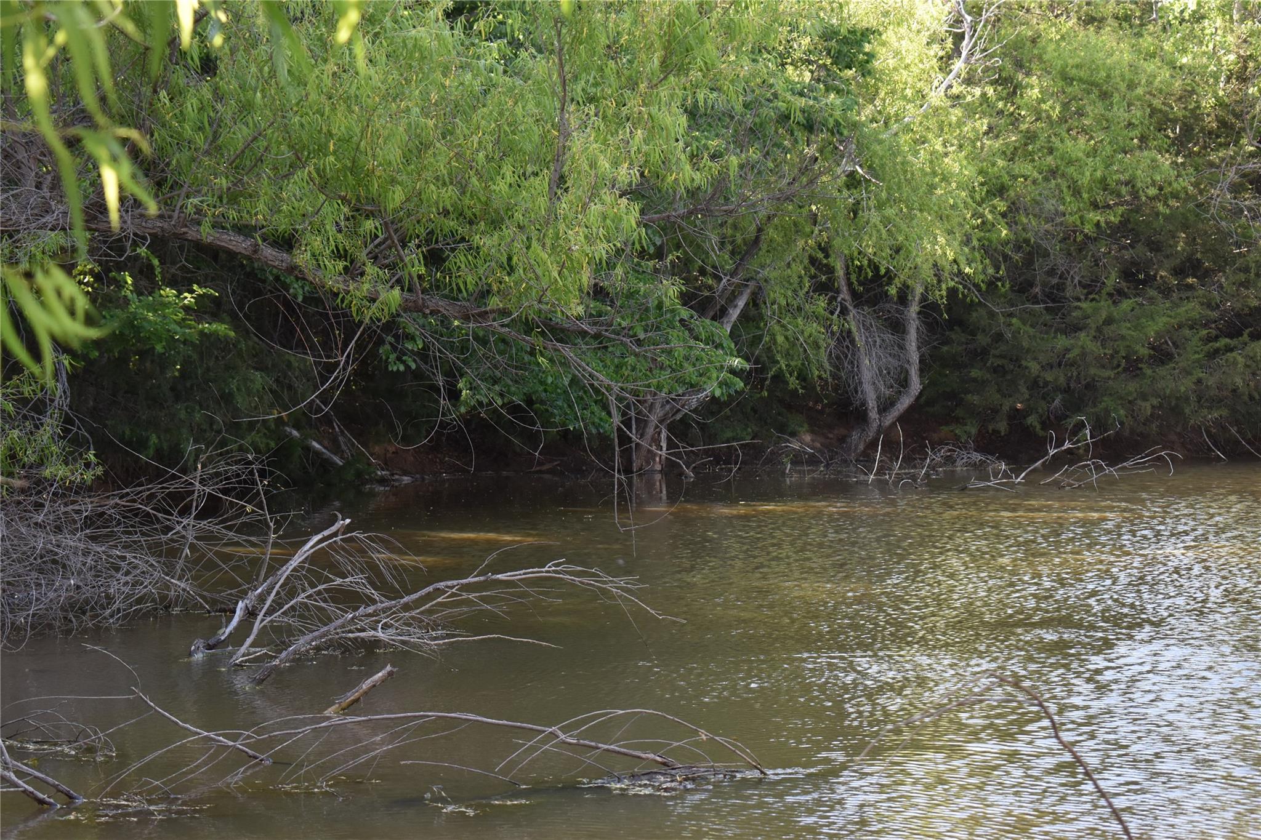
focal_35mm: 82
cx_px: 630
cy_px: 420
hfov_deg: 24.6
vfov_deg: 16.6
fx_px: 2889
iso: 720
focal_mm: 55
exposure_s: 1/250
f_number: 5.6
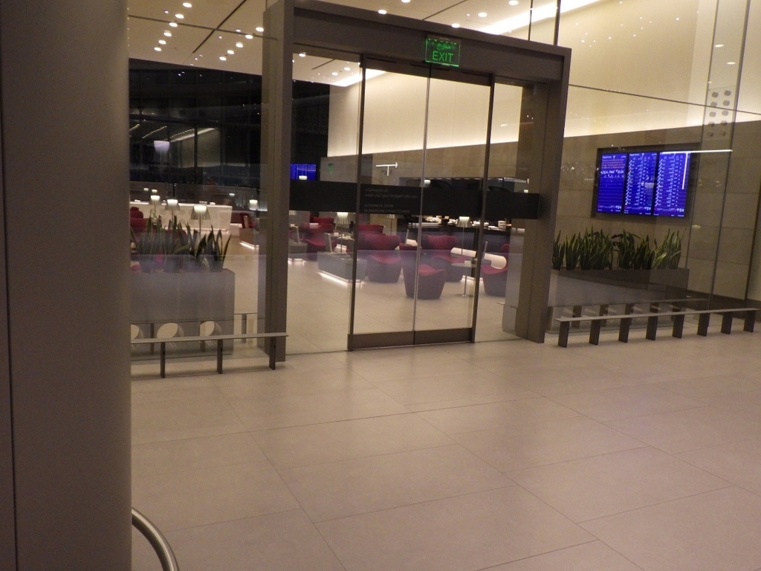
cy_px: 286
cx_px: 380
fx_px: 616
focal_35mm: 28
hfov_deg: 63.4
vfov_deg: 49.7
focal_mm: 5
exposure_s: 1/45
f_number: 3.5
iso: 500
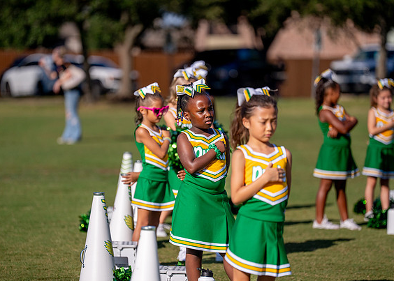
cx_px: 194
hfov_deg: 9.9
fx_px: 2272
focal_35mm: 203
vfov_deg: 7.1
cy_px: 136
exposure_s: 1/12800
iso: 320
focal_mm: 180
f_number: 2.8
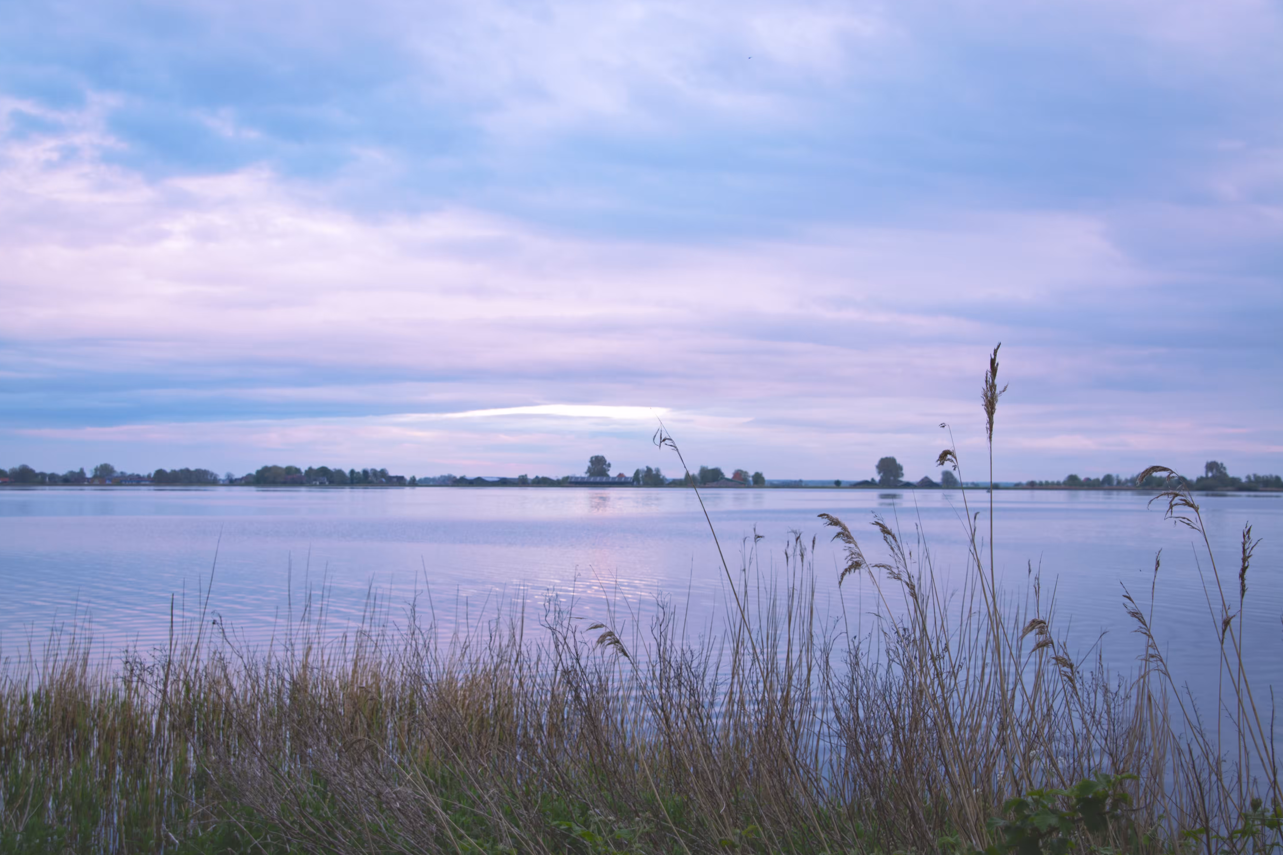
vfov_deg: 29.2
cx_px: 643
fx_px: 1639
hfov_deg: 42.7
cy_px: 428
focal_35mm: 46
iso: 200
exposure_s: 1/125
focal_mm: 30
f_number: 5.6
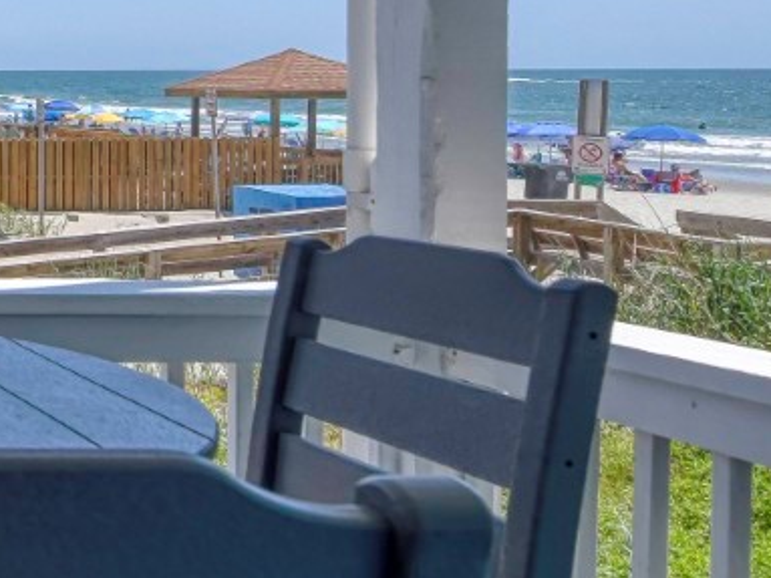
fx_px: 1269
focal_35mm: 57
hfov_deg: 22.9
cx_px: -537
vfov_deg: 25.1
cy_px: 103
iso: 500
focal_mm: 14
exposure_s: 1/40
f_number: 10
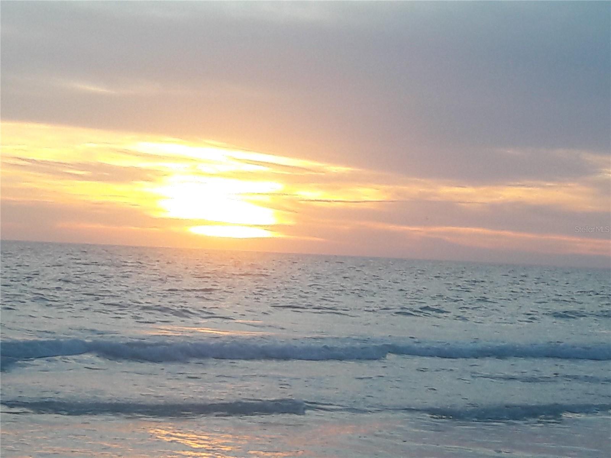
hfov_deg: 63.4
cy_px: 229
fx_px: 494
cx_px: 306
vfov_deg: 49.7
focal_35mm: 28
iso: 40
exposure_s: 1/129
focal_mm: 3.7
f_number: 1.9
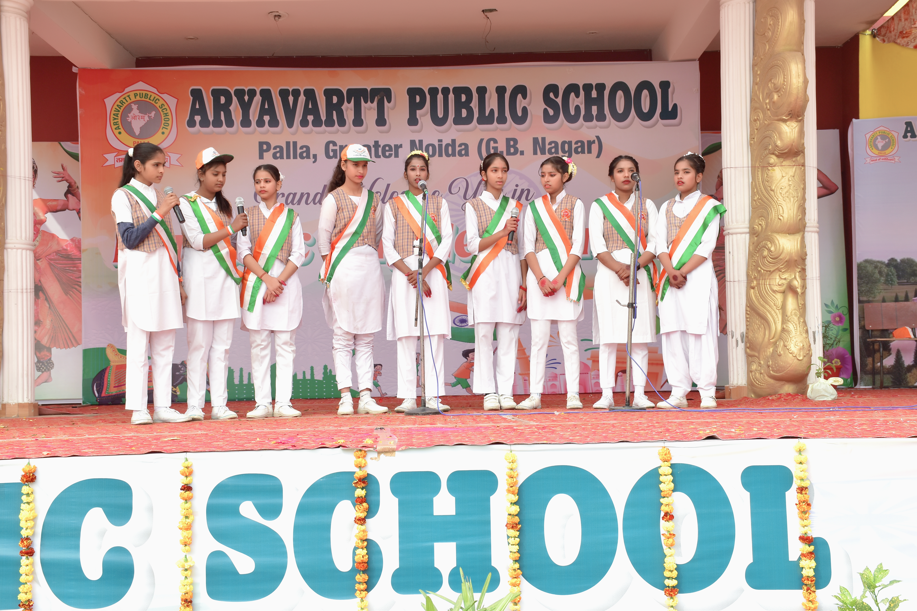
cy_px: 306
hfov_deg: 38.9
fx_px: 1299
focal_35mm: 51
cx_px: 458
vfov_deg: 26.5
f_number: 7.1
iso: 160
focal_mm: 34
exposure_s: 1/125
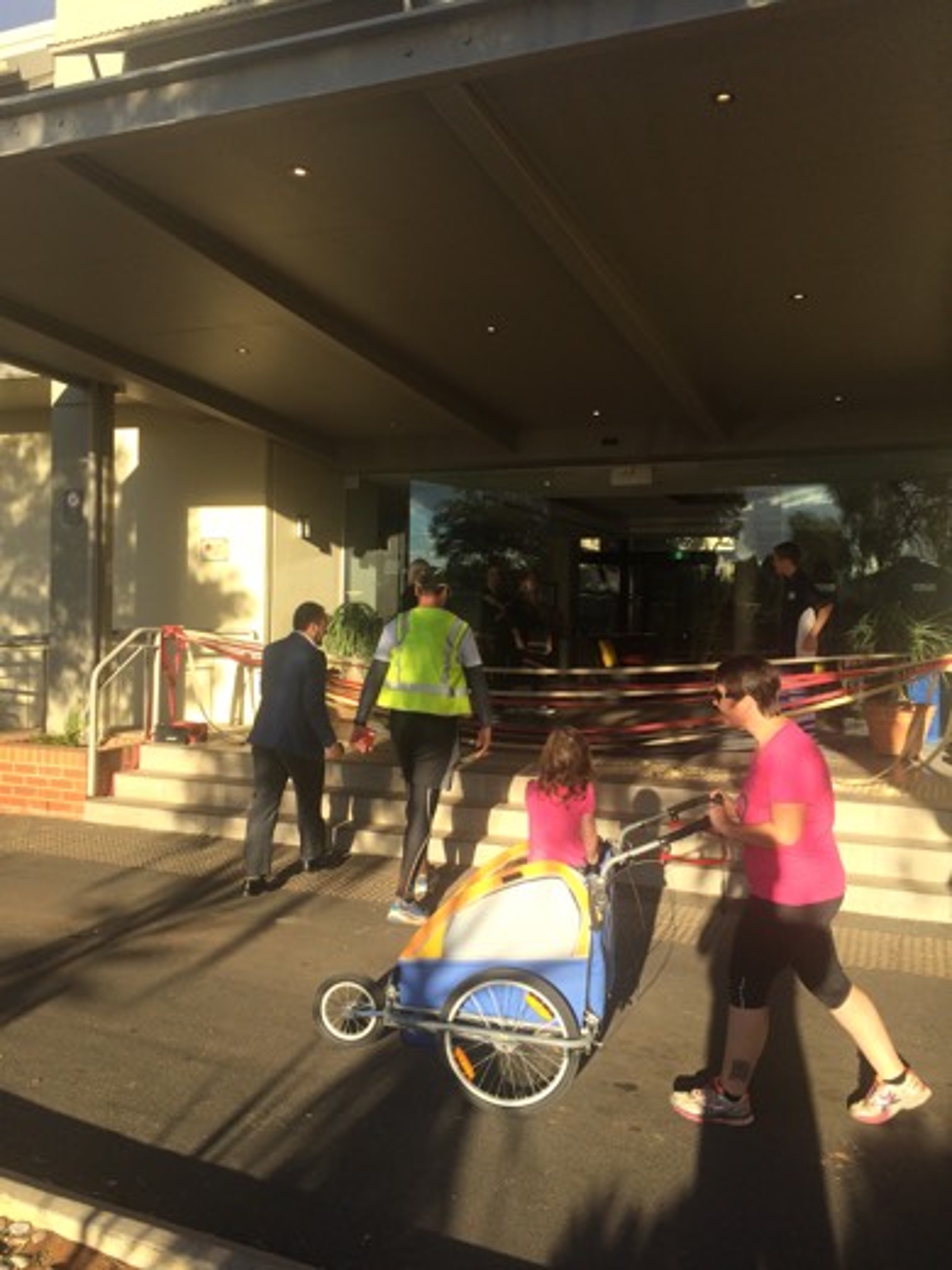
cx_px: 476
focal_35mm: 29
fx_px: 1063
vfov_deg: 61.7
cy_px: 635
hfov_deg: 48.2
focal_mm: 4.15
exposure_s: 1/641
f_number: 2.2
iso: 32
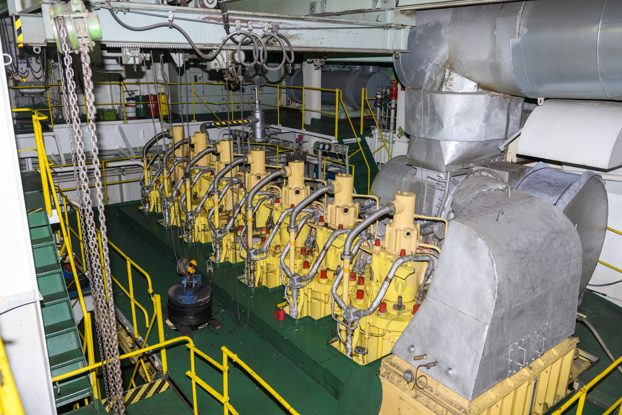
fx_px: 501
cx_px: 311
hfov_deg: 63.7
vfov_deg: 45.0
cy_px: 208
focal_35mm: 29
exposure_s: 1/160
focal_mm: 29
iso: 100
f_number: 4.5
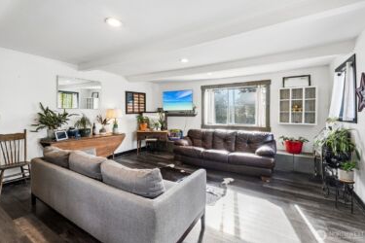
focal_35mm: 16
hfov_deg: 96.7
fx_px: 162
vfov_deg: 73.7
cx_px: 176
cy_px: 114
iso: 250
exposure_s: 1/6
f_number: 9
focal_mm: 10
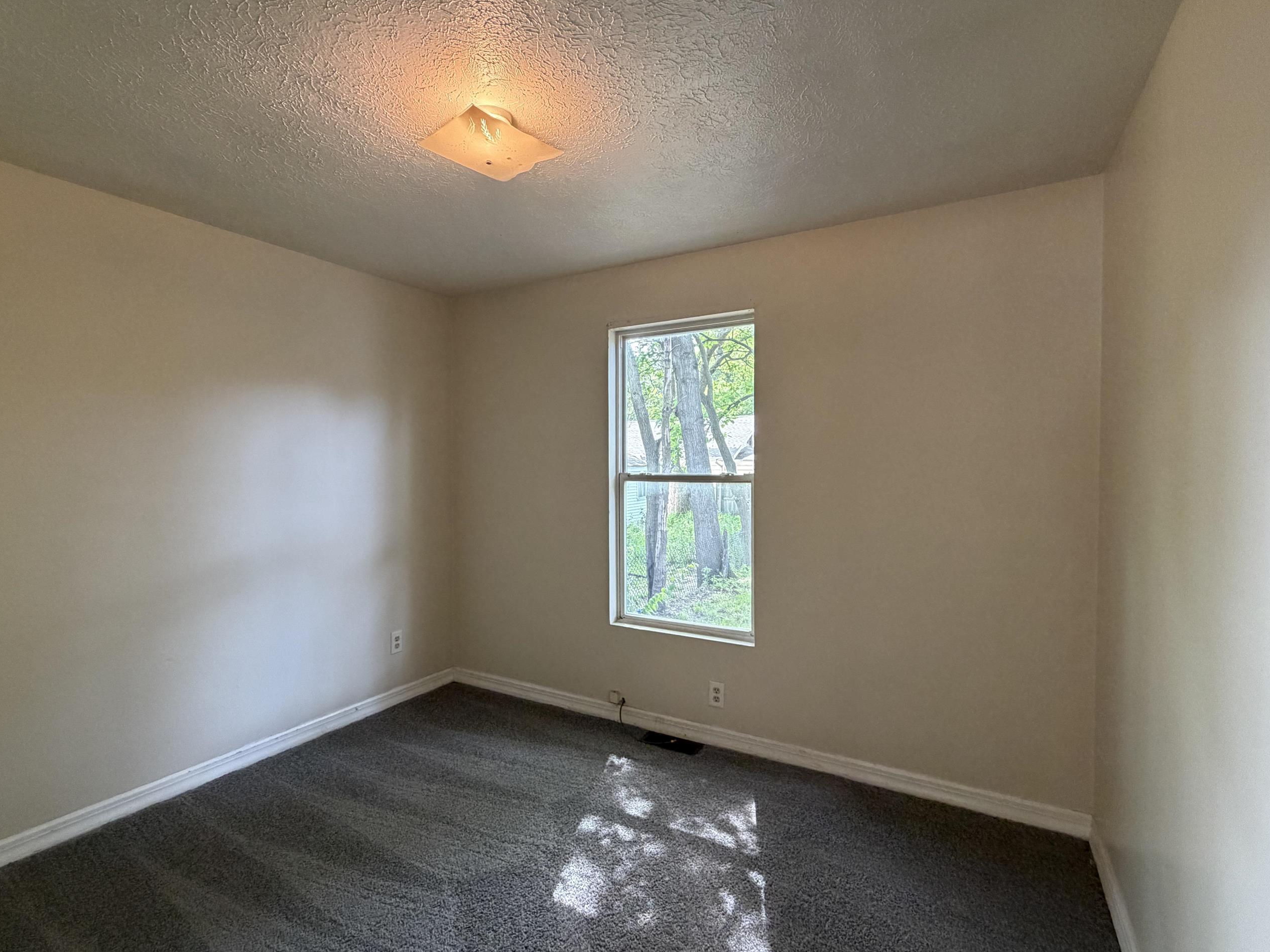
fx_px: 624
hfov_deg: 90.9
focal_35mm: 17
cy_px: 479
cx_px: 598
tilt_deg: -0.7
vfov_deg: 74.7
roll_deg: -0.1
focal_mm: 2.22
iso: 320
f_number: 2.2
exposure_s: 1/60
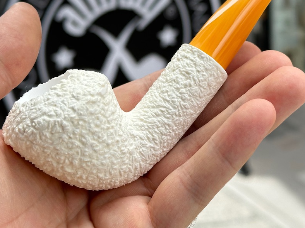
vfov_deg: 18.8
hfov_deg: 24.9
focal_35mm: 78
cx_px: 194
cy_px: 58
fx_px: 687
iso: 64
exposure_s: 1/1613
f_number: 1.78
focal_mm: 6.86
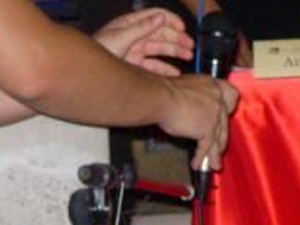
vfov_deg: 4.4
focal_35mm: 333
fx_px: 2886
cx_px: 471
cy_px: -164
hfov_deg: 5.9
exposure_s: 1/161
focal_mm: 12.7
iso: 200
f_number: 3.5
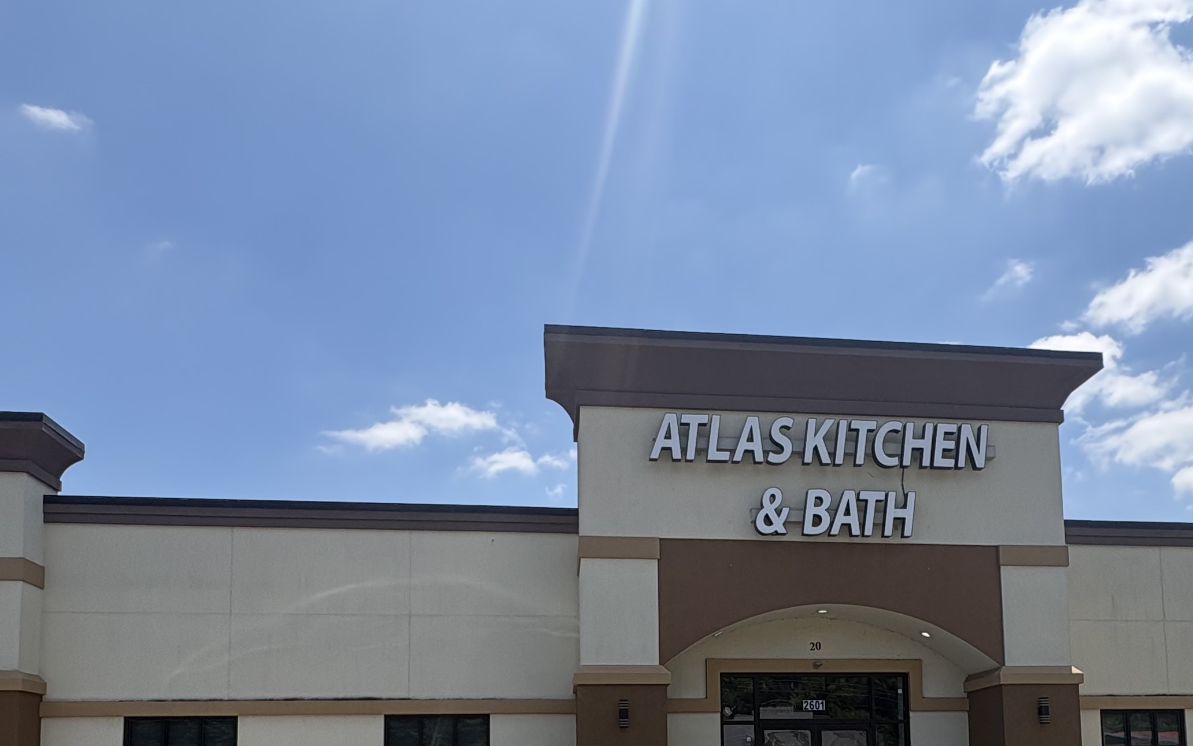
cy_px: 710
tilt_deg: +6.8
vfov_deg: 39.2
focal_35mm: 29
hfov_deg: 64.3
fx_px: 943
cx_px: 680
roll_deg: +0.8
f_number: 2.2
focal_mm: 2.22
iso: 50
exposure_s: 1/1420
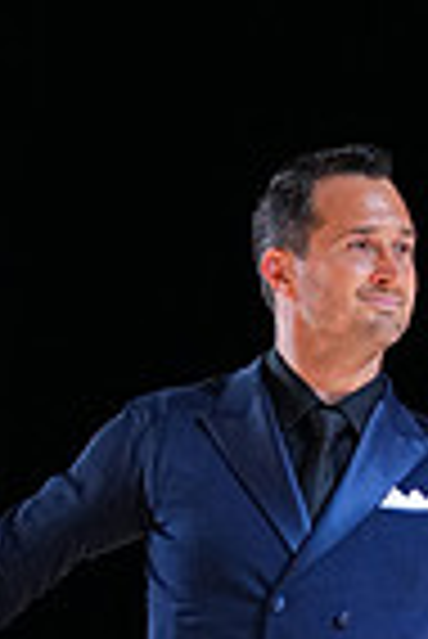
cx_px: 471
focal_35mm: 428
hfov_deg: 3.2
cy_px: 909
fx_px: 7614
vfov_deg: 4.8
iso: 2000
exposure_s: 1/400
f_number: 4
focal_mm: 105
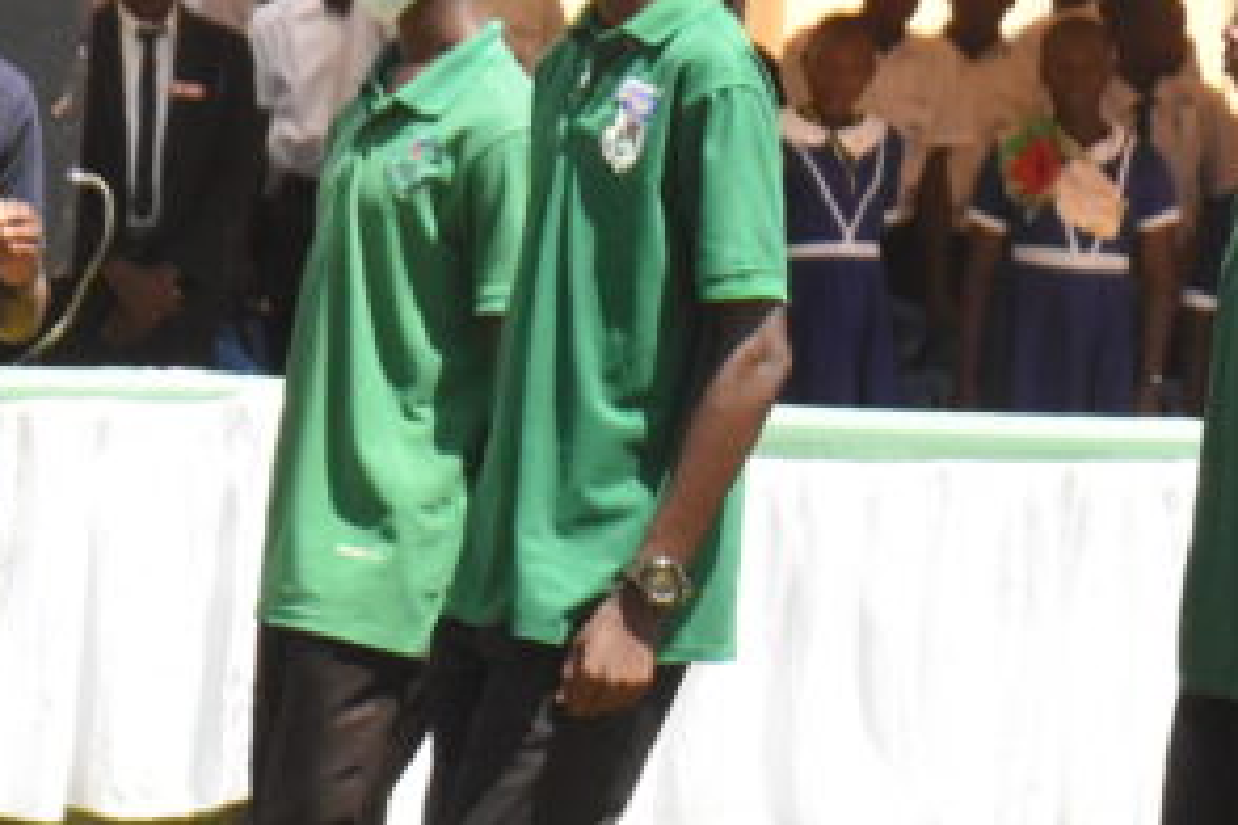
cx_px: 994
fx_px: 13470
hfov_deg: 5.3
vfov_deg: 3.5
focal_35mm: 392
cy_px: 486
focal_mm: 75
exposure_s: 1/2000
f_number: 11
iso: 2500
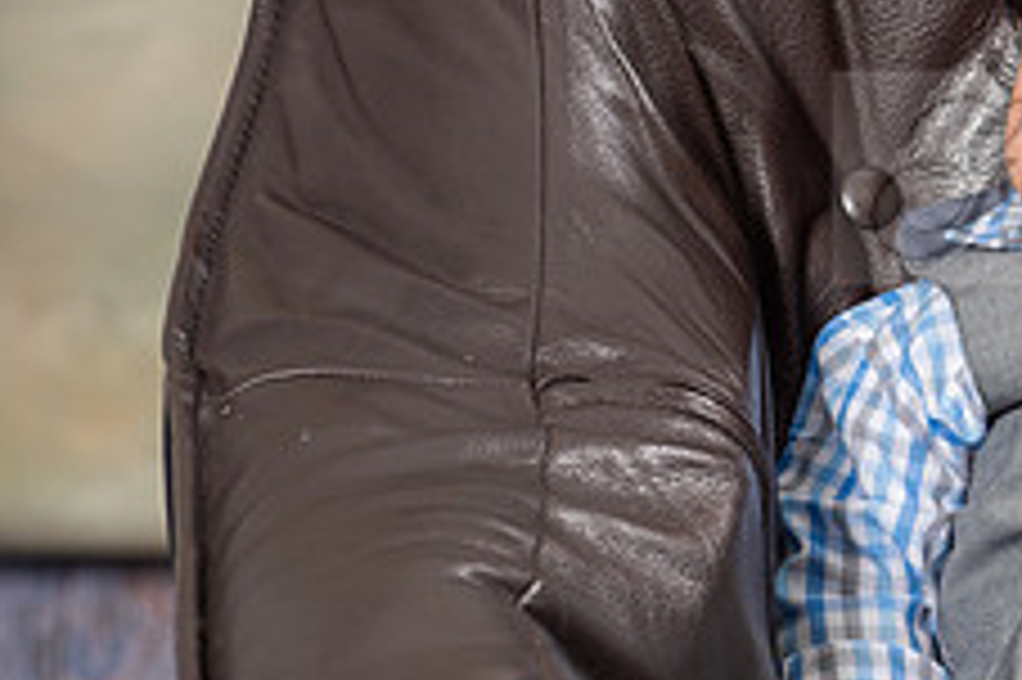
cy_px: 178
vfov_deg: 3.4
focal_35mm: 409
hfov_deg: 5.0
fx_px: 11602
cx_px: 1225
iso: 200
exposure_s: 1/125
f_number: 5.6
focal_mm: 160
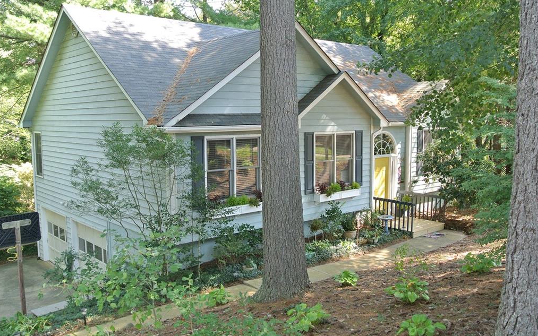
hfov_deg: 58.1
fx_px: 484
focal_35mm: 33
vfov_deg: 38.3
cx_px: 267
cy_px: 173
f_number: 4.5
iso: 200
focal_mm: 12.2
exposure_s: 1/60
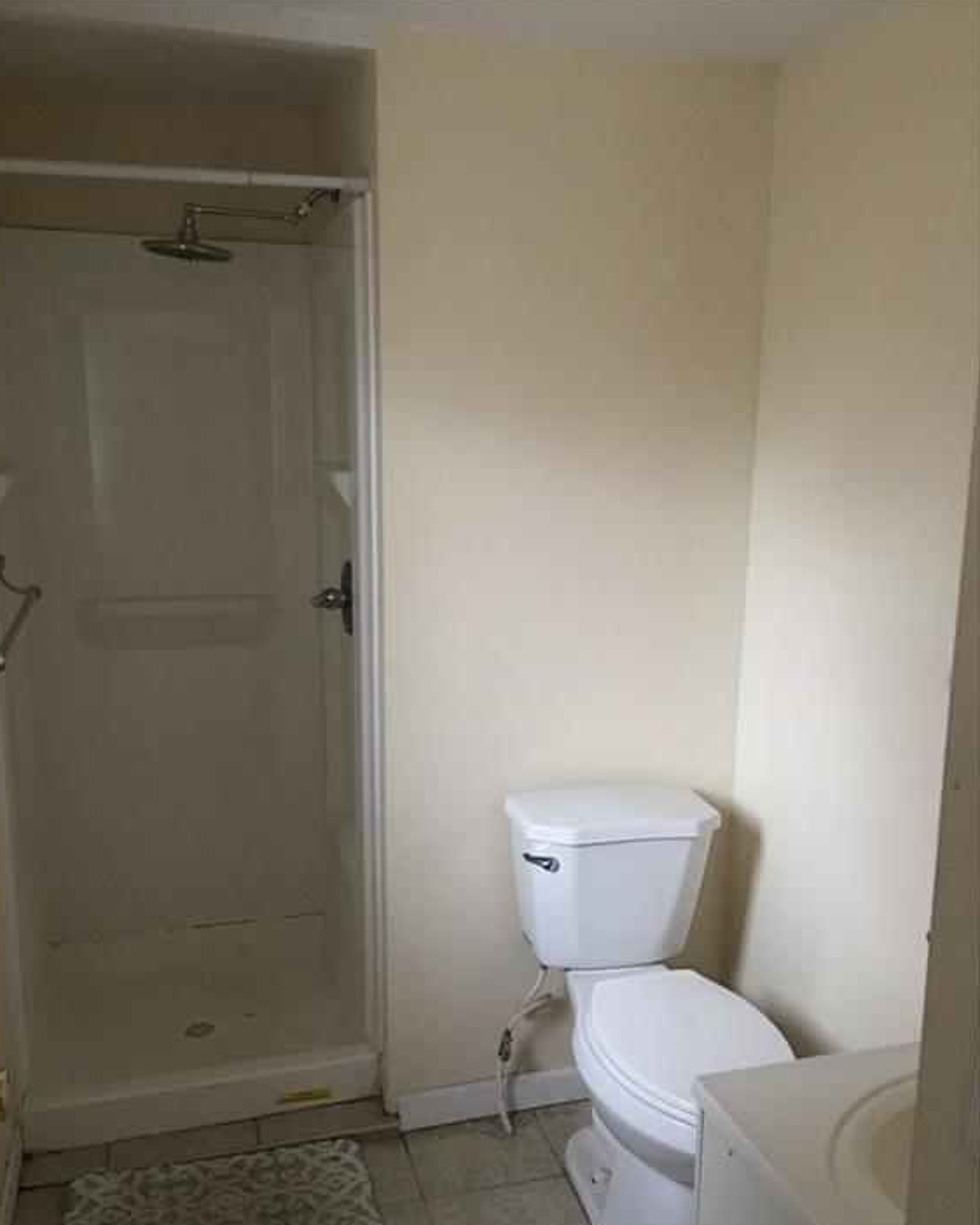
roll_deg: -0.9
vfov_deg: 57.1
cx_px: 480
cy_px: 664
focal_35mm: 31
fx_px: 1124
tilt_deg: -11.5
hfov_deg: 47.1
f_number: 2.2
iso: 100
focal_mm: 4.15
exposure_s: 1/4
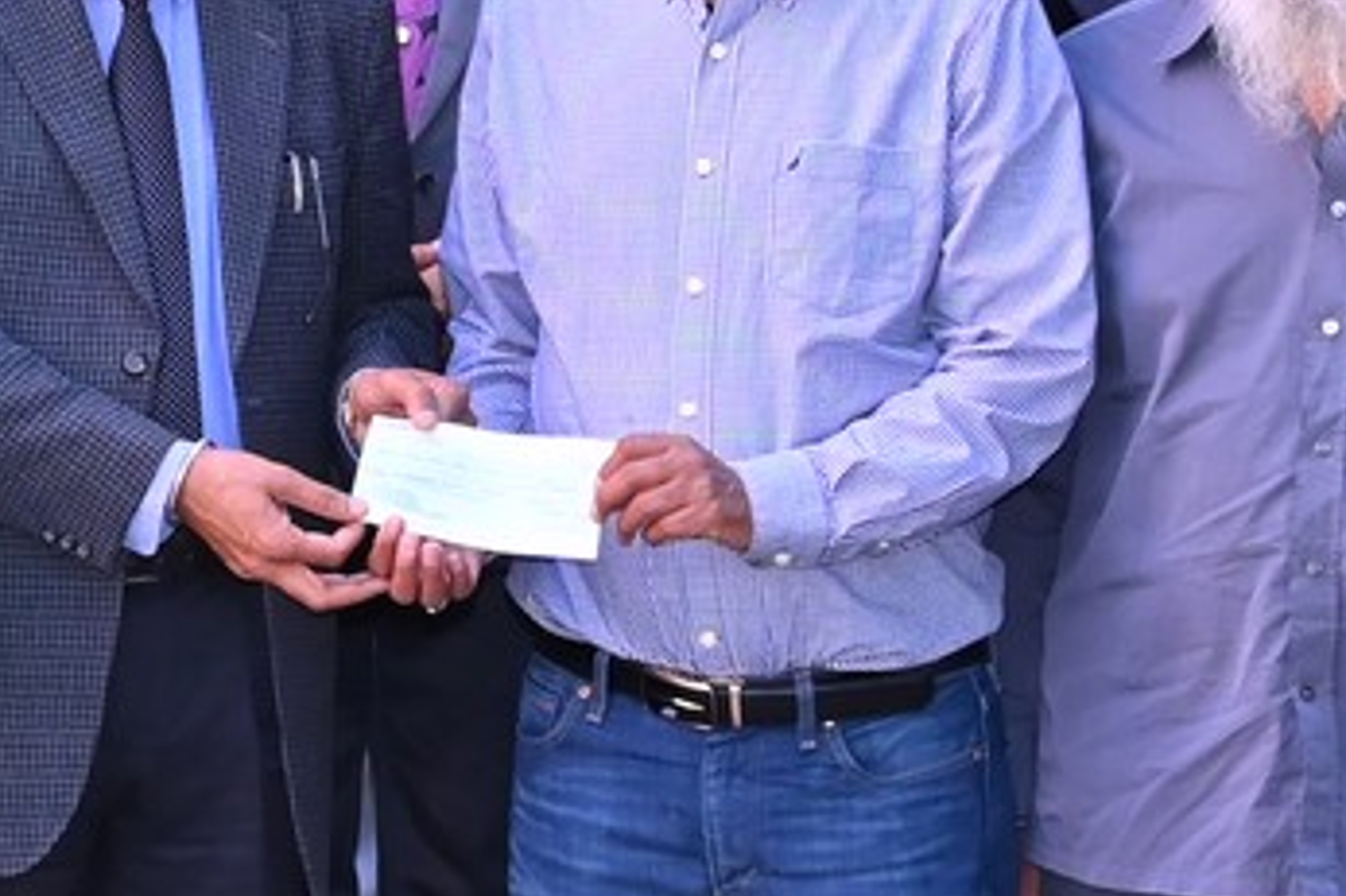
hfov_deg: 9.1
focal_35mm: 224
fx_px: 8371
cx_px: 39
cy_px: 33
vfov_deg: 6.1
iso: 1000
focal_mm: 38
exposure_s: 1/125
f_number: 8
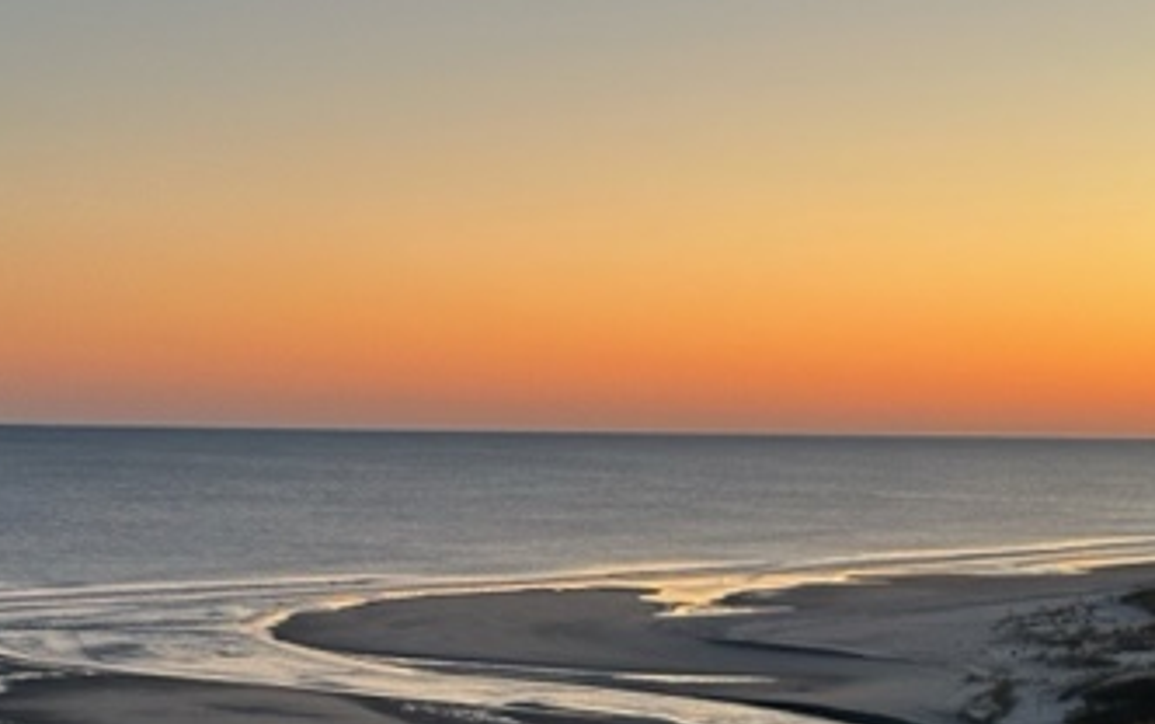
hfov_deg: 21.2
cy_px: 623
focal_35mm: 98
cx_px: 501
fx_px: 3087
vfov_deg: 13.3
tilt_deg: -4.8
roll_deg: -1.0
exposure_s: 1/60
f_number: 1.78
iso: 250
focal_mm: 6.86
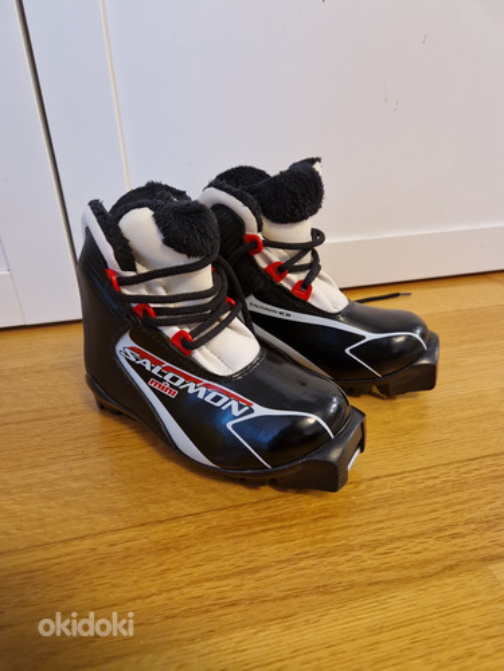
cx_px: 252
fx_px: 446
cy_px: 336
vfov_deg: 73.9
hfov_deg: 58.9
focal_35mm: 23
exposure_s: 1/50
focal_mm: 5.4
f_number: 1.8
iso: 800
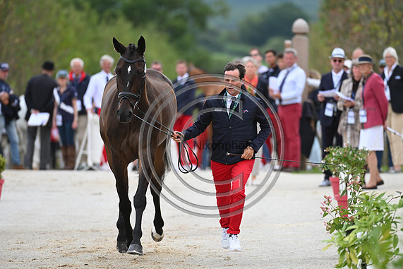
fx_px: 4546
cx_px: 204
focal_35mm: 406
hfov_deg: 5.1
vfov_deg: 3.4
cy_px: 136
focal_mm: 400
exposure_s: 1/1600
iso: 720
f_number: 5.6
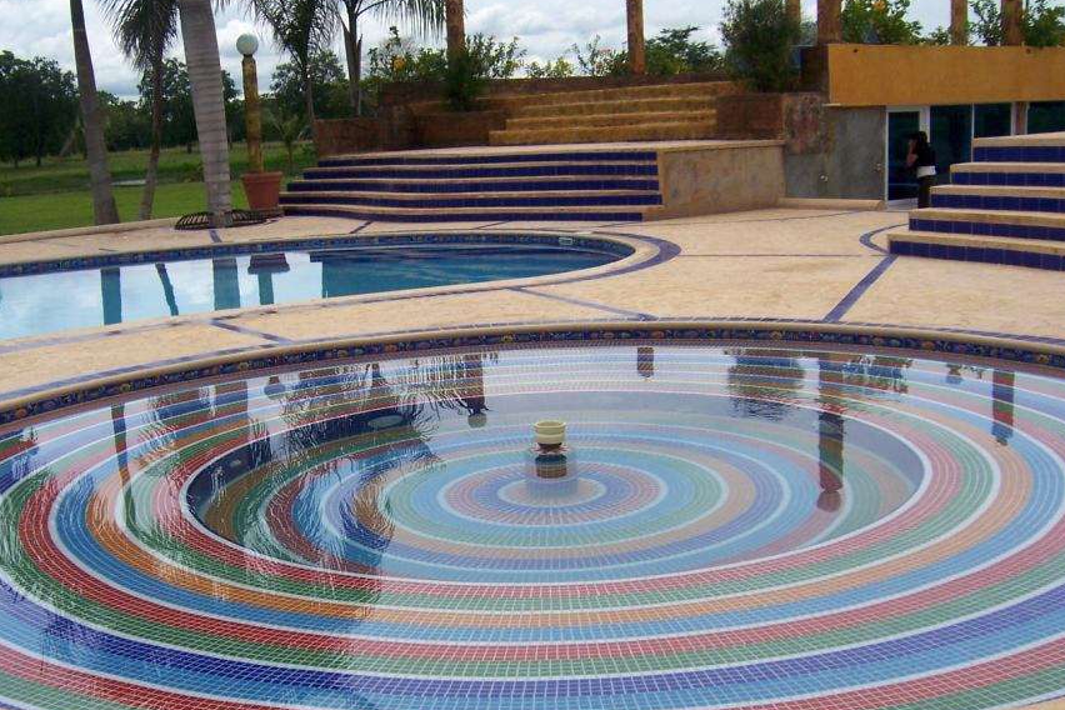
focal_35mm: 45
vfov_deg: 29.8
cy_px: 422
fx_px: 1331
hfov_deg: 43.4
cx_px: 439
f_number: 4.5
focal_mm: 6.2
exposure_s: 1/800
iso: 80
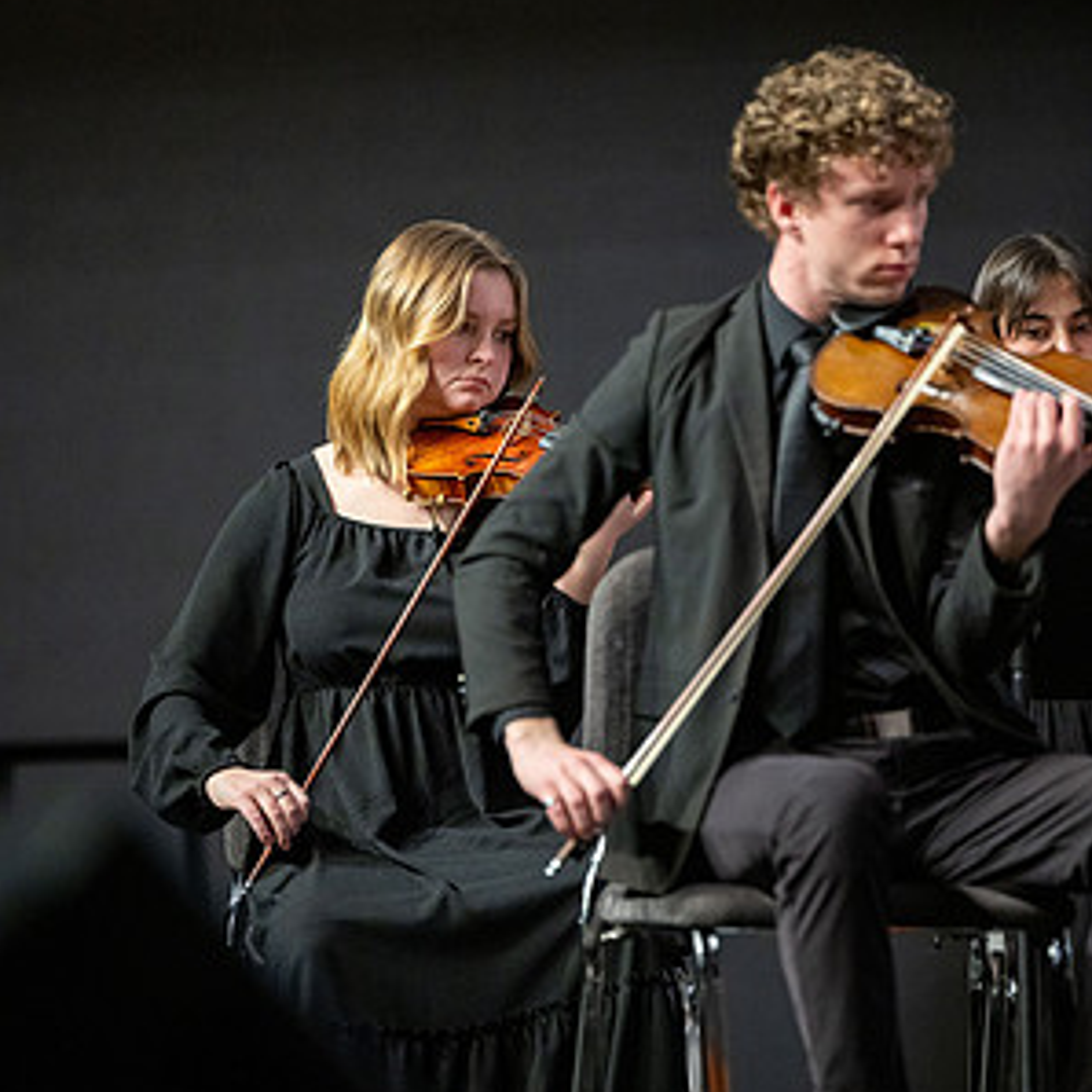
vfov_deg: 6.8
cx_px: 546
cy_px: 502
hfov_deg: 6.8
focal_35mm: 257
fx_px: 9172
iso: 3200
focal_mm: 200
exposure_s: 1/400
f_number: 2.8
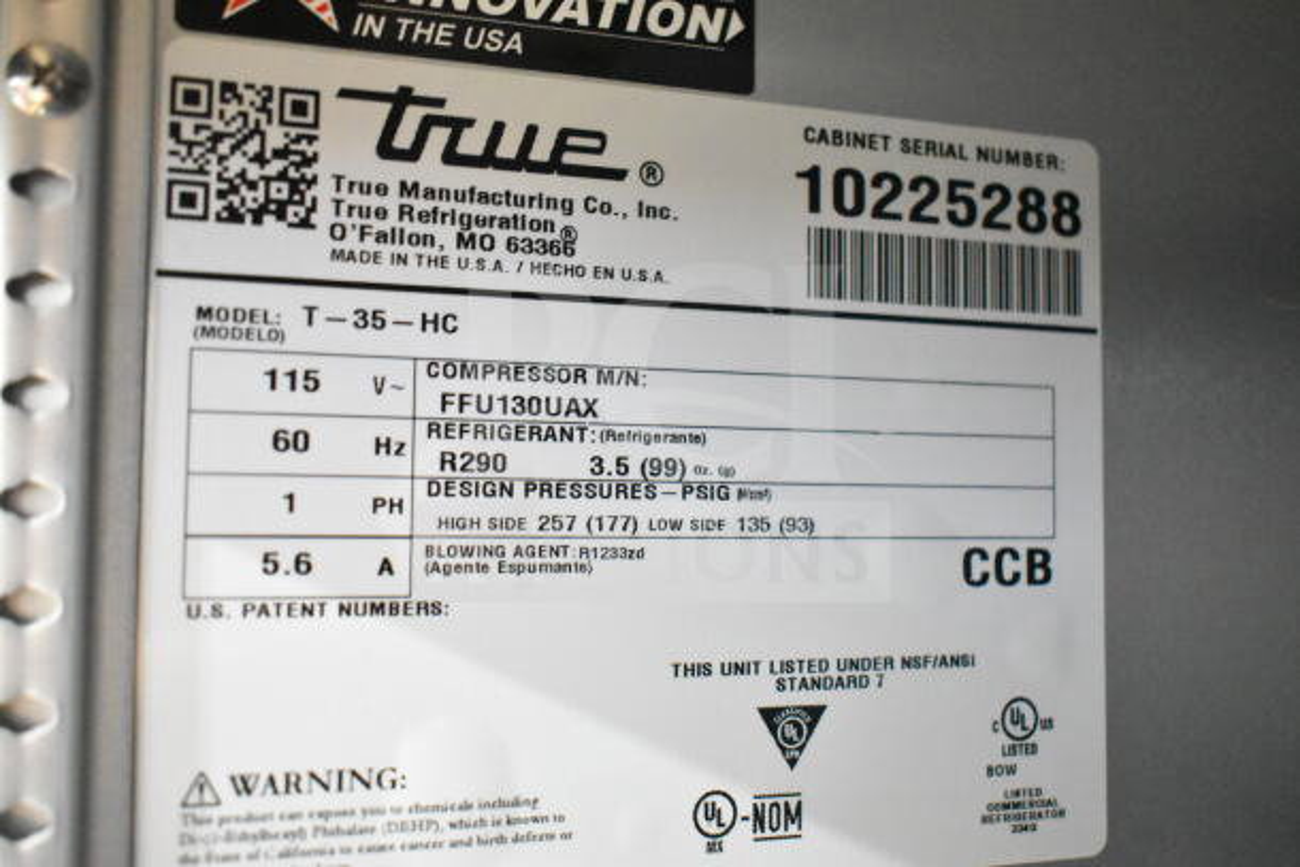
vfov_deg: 36.9
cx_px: 650
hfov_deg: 53.1
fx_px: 1300
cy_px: 434
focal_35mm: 36
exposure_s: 1/40
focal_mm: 24
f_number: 4
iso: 12800
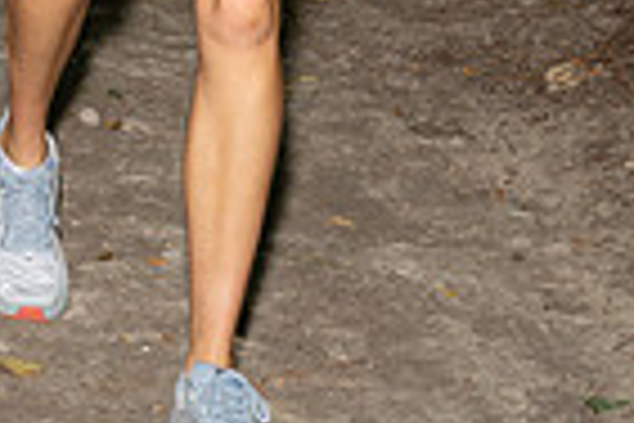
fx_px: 2818
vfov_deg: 8.0
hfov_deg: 12.7
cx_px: 22
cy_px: -562
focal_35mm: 160
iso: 800
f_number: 8
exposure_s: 1/250
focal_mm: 50
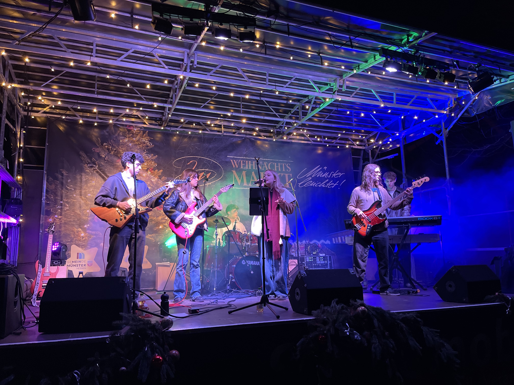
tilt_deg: +8.5
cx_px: 257
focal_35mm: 26
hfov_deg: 67.3
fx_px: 386
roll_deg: +1.4
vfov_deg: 53.1
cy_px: 192
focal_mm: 5.1
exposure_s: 1/50
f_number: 1.6
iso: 400
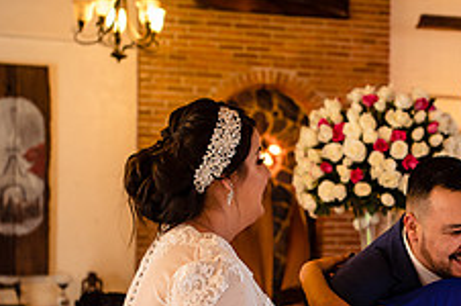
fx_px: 1151
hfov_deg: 22.1
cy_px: 262
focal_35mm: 90
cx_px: 422
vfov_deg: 15.0
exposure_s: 1/125
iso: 1250
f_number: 2.8
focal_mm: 35
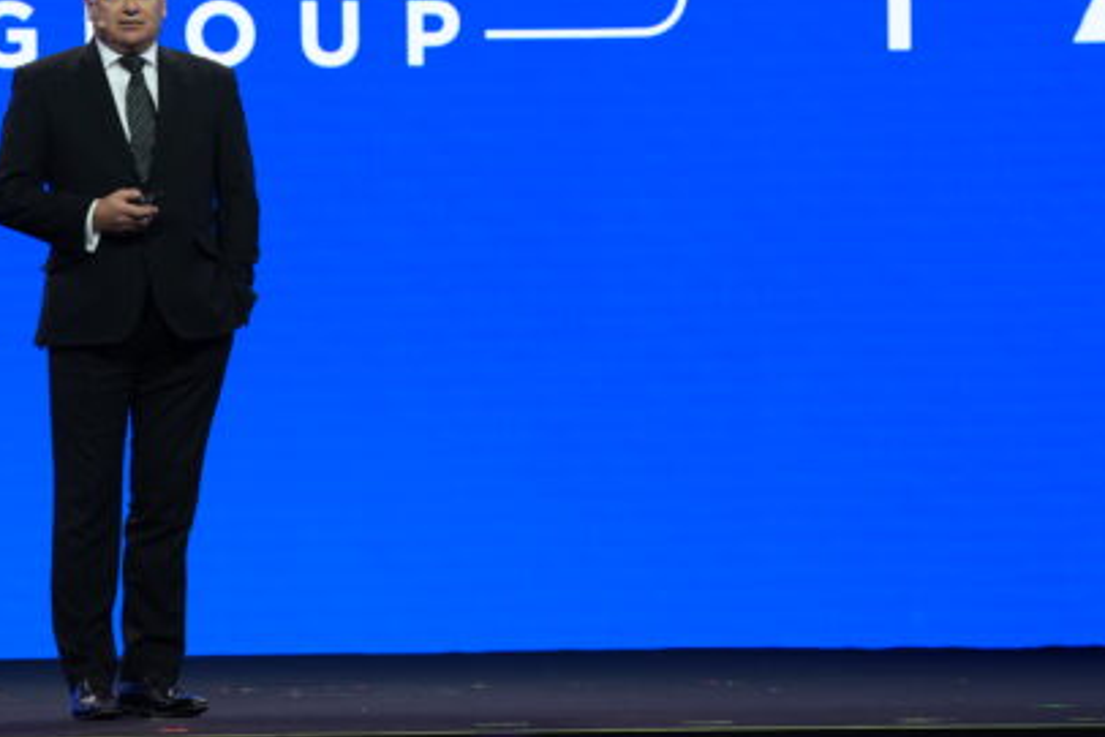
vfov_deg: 6.6
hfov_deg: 9.9
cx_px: 384
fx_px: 6386
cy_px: 373
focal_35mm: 208
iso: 640
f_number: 3.5
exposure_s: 1/200
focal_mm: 110
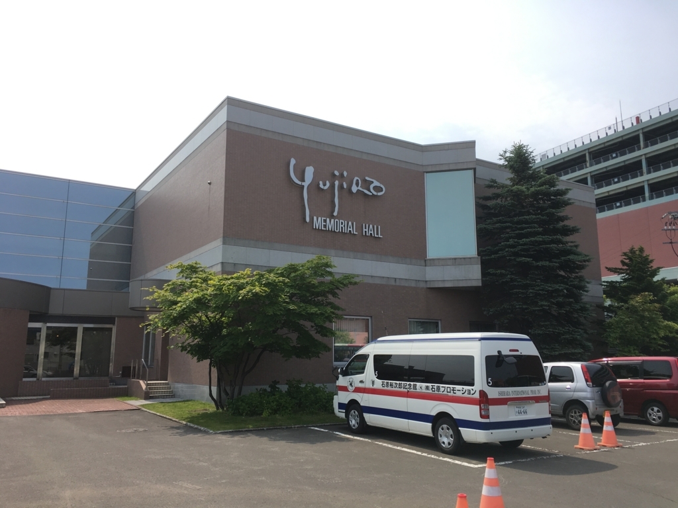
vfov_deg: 48.2
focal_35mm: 29
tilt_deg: +9.3
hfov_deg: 61.7
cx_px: 339
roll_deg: +0.1
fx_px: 568
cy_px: 254
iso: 25
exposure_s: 1/1508
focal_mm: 4.15
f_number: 2.2
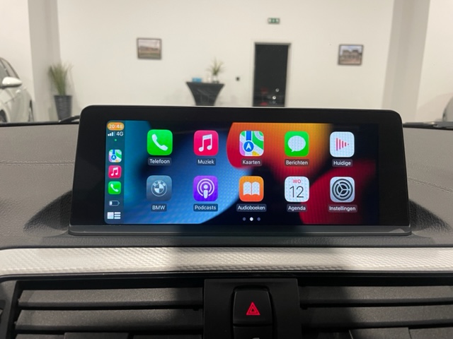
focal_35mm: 26
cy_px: 170
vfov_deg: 53.1
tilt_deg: -14.3
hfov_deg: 67.3
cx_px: 226
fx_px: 340
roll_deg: -1.4
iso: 160
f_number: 1.6
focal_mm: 4.2
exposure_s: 1/51
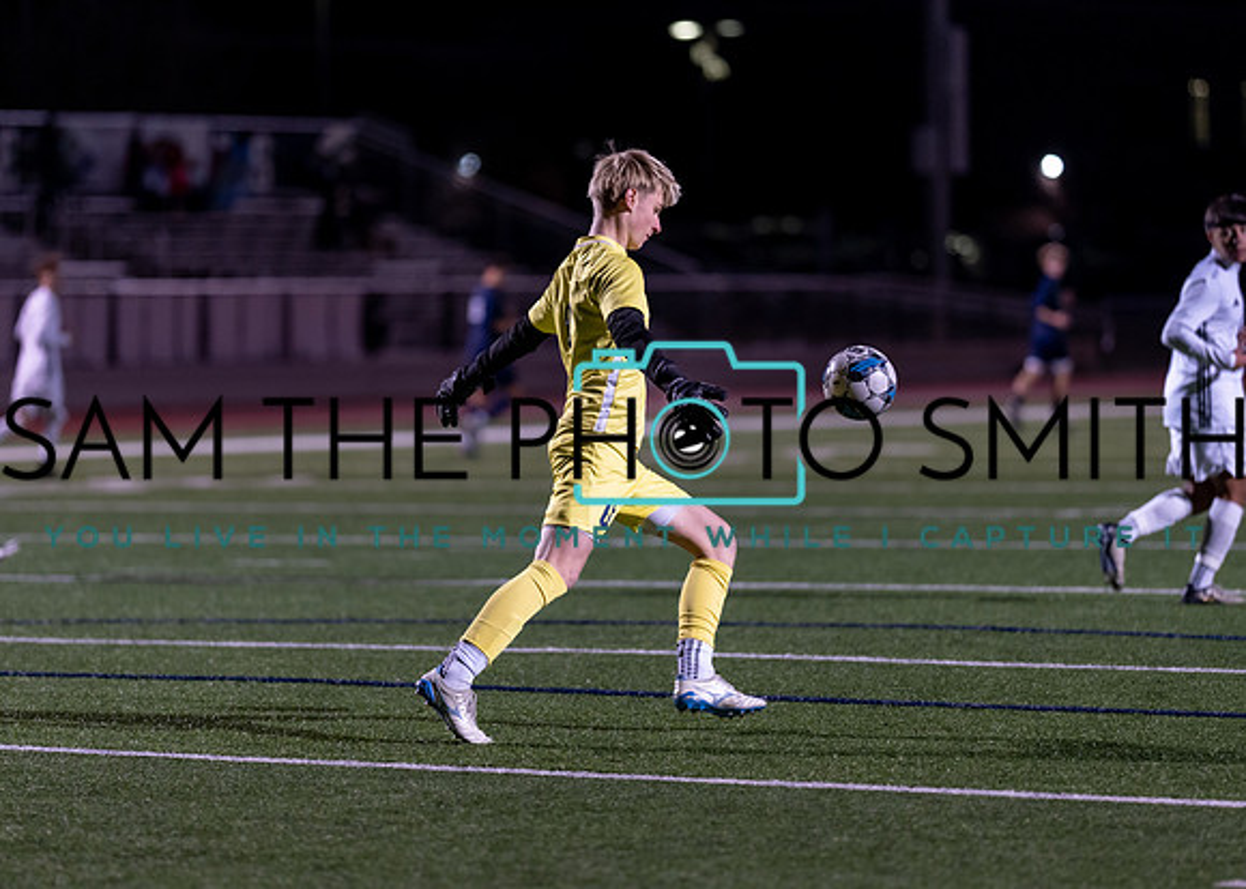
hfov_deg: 10.9
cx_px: 573
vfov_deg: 7.8
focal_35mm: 185
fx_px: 6538
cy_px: 381
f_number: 1.8
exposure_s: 1/1000
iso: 1250
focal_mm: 135
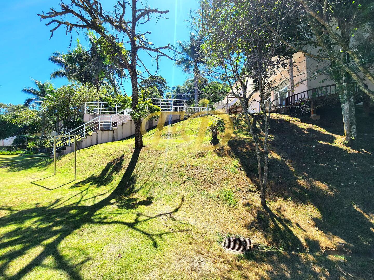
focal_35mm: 13
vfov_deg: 89.9
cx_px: 187
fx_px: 140
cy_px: 140
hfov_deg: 106.2
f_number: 2.2
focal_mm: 2.2
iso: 50
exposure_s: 1/909
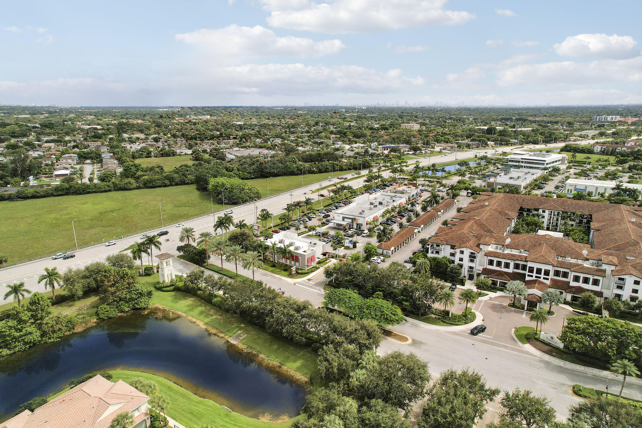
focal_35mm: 22
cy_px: 214
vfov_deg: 57.2
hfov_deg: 78.6
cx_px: 321
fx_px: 392
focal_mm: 8.38
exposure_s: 1/180
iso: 100
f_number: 2.8
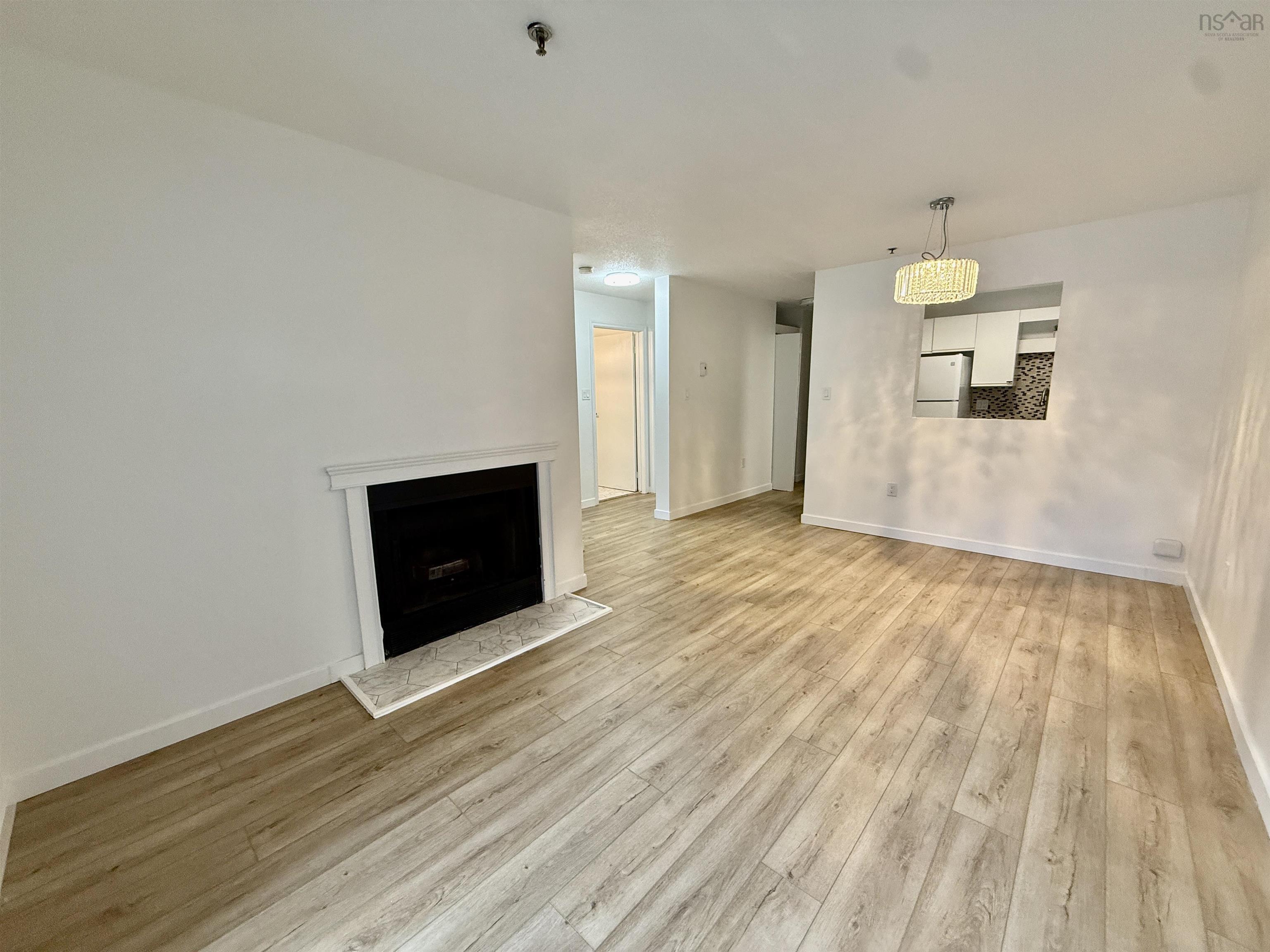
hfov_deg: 102.1
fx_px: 514
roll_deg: +0.9
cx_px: 635
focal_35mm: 14
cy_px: 476
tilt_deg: -9.2
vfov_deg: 85.7
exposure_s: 1/120
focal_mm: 2.22
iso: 250
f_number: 2.2
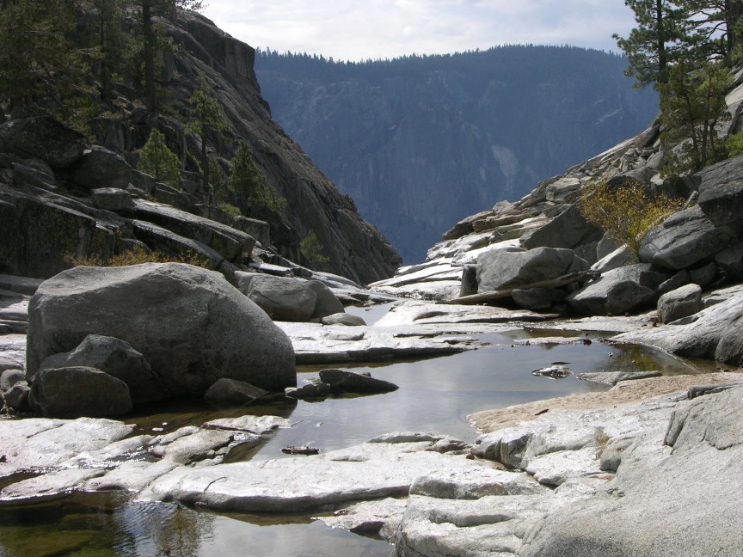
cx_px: 437
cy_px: 251
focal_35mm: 64
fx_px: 1374
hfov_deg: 30.2
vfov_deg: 22.9
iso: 50
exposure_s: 1/254
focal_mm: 13.7
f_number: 6.9
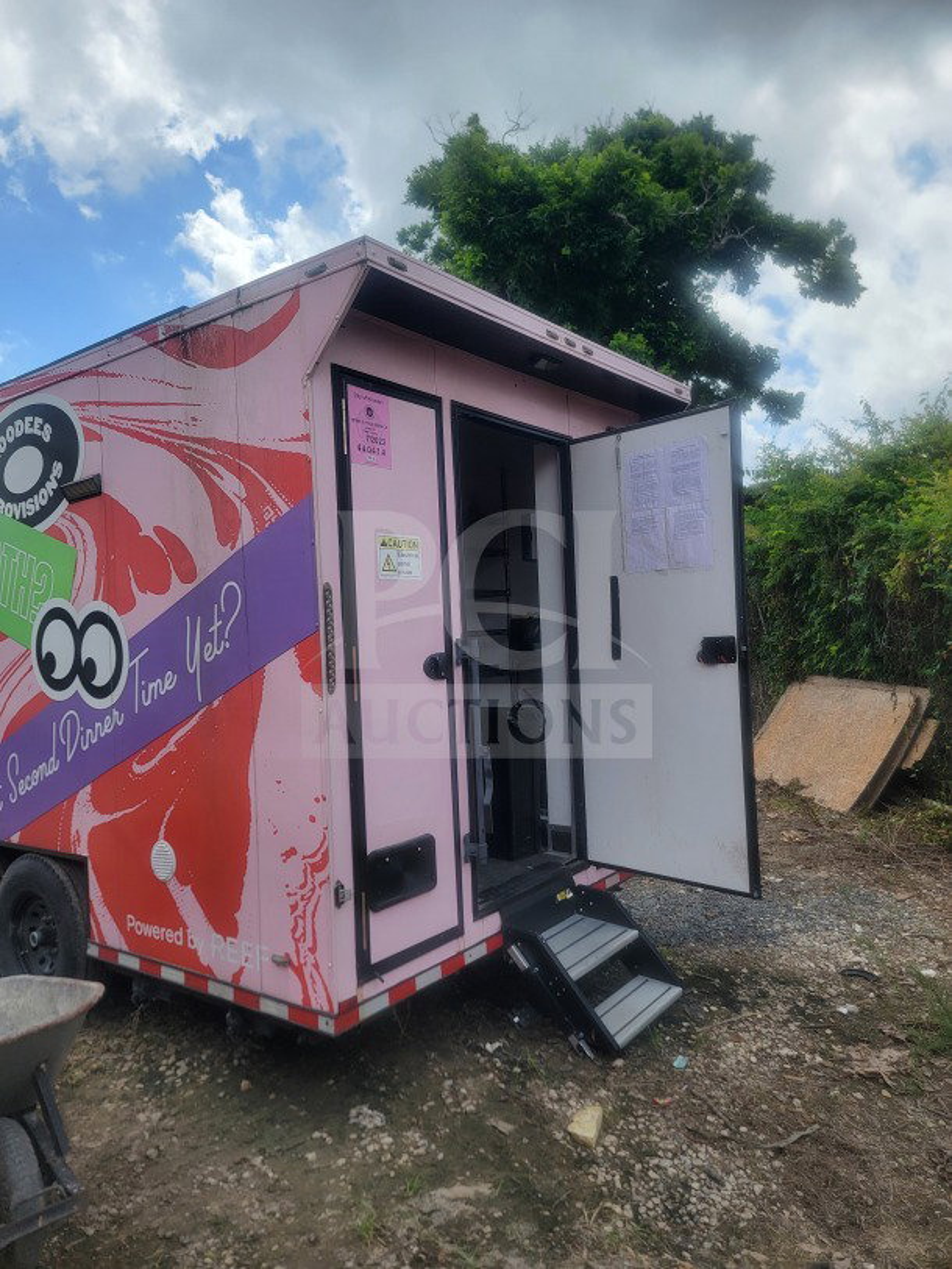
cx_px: 476
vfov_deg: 71.6
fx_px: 880
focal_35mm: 24
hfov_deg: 56.8
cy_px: 634
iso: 16
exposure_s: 1/647
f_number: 1.8
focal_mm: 6.7
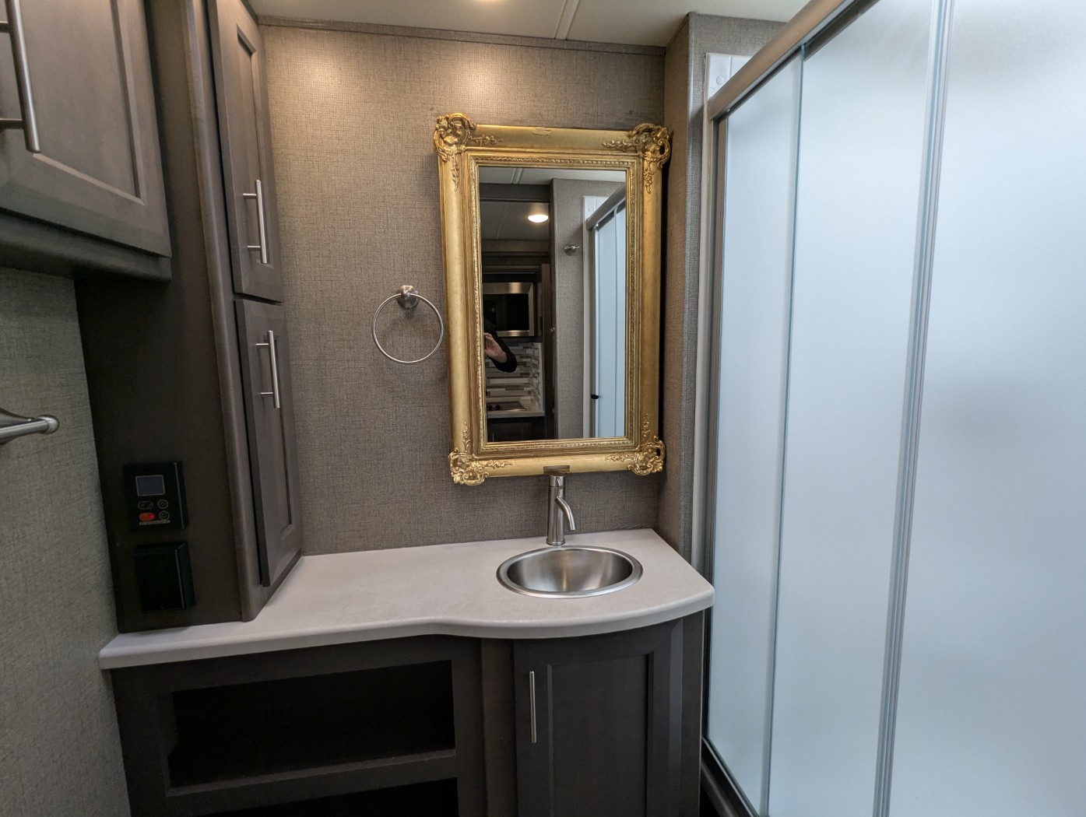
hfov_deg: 94.4
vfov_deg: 78.2
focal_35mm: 16
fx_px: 503
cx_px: 543
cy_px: 408
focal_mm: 2.35
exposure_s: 1/110
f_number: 2.2
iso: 80
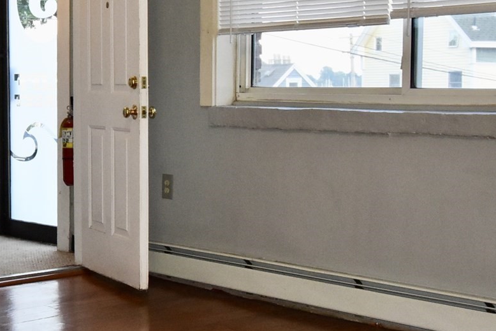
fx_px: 1089
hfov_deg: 25.1
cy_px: 127
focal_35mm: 79
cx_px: 83
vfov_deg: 17.3
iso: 1400
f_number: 5.6
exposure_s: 1/125
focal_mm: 20
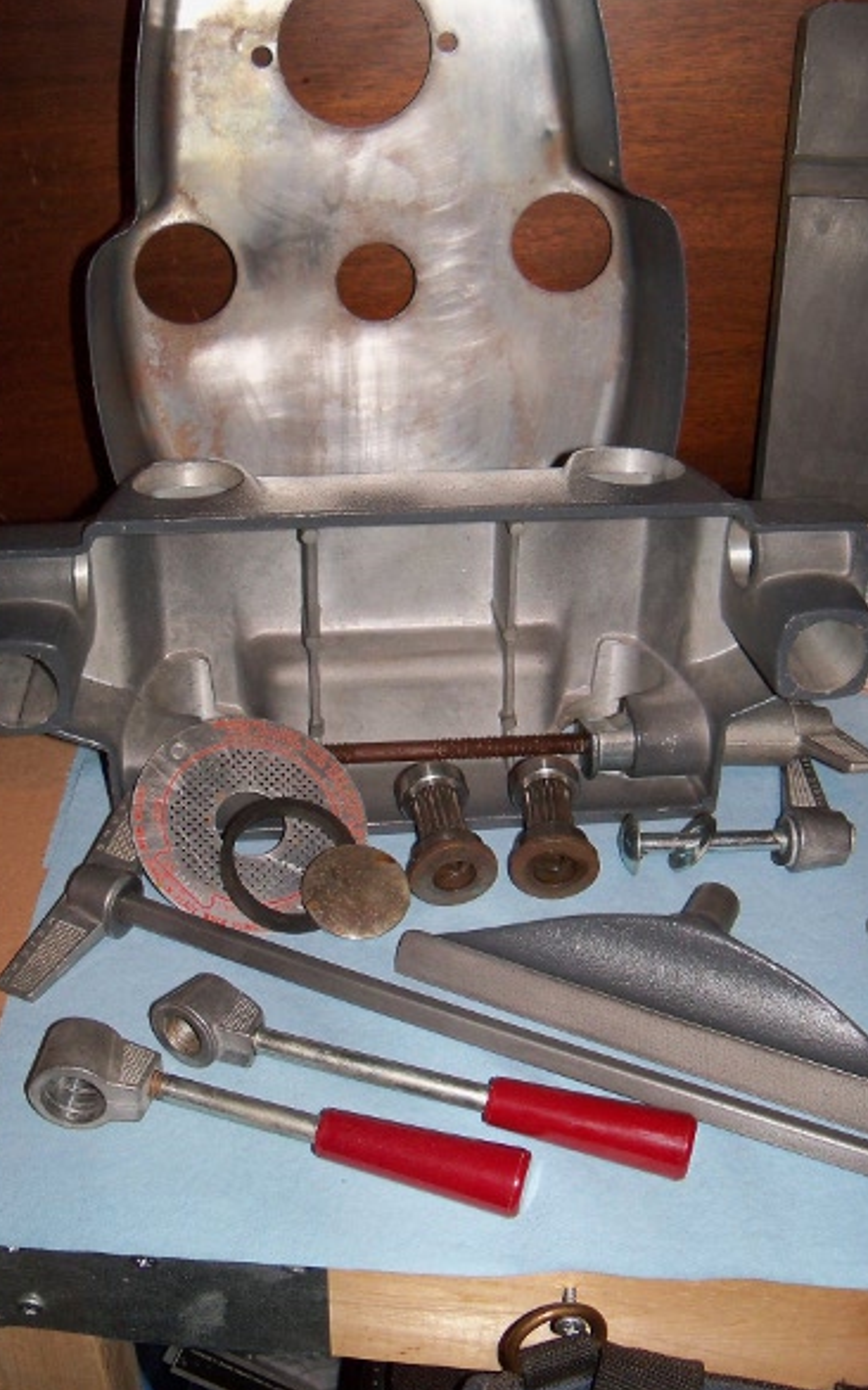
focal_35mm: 38
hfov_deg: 33.6
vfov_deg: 51.6
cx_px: 422
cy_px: 693
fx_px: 1439
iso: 200
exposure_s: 1/30
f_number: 3.5
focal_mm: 6.2
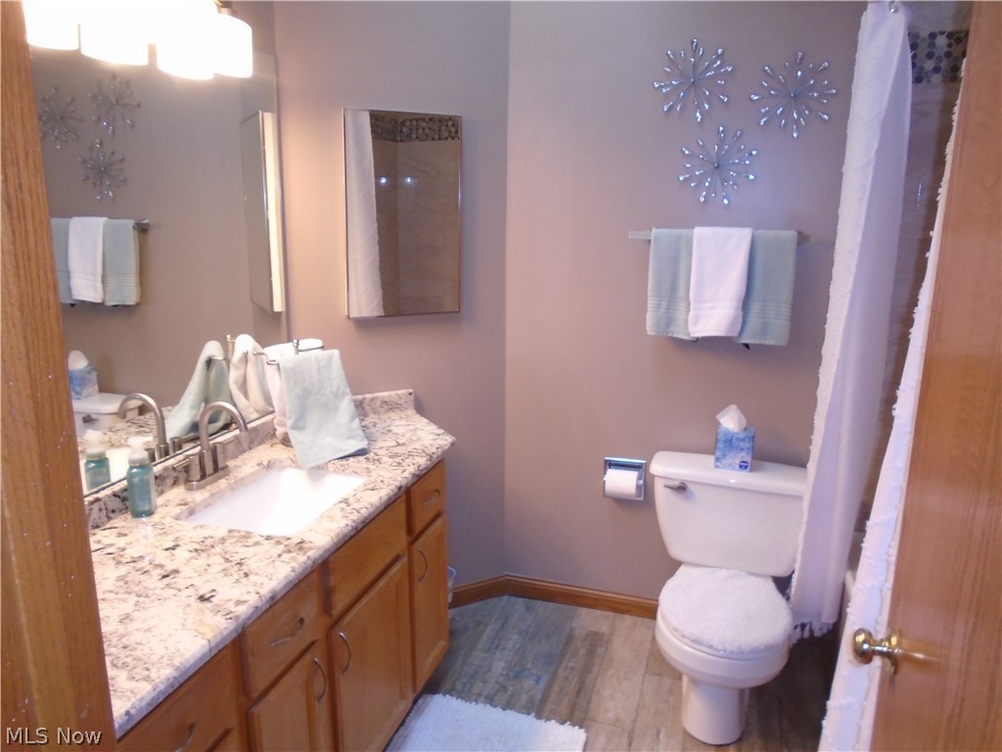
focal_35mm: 26
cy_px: 376
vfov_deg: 53.1
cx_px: 501
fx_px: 753
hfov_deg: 67.3
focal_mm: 4.6
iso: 250
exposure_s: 1/30
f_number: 3.2
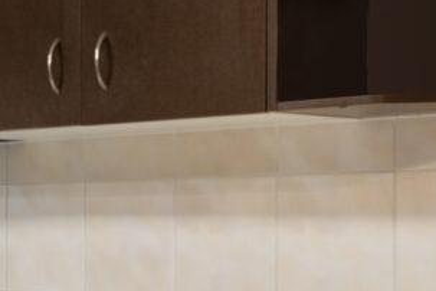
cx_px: -512
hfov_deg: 14.8
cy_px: 235
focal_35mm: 104
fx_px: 1259
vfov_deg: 13.1
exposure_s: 1/1.25
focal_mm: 17.5
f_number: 8
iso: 200
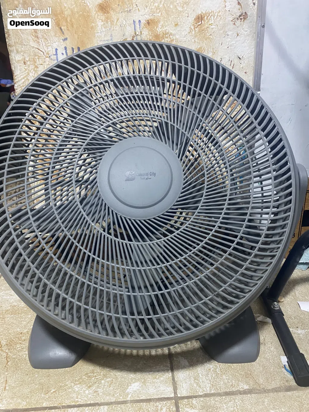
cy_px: 206
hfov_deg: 53.1
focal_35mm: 26
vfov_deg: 67.3
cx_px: 154
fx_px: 309
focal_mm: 4.25
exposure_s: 1/50
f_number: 1.8
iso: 250
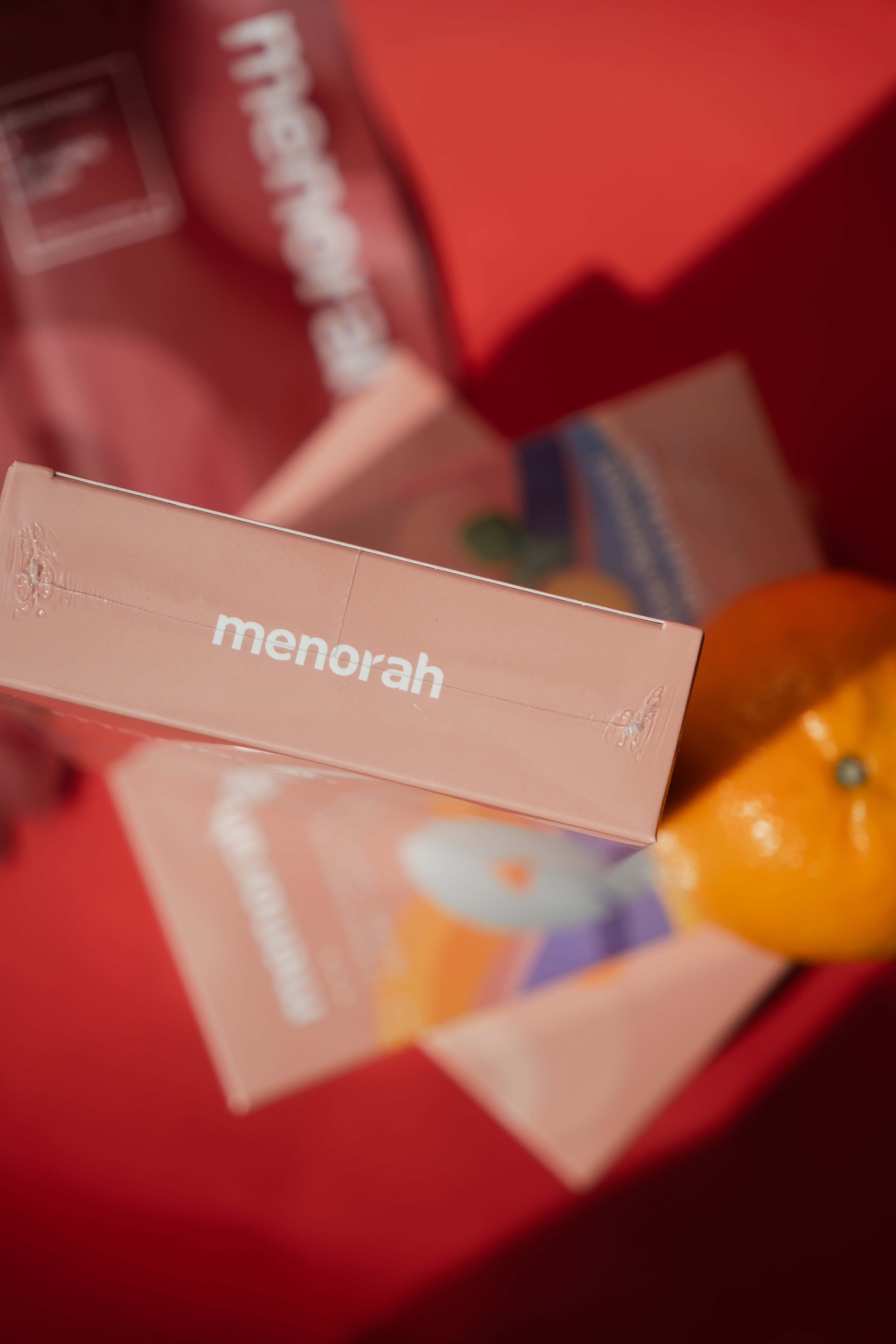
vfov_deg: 30.1
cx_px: 448
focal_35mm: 67
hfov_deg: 20.3
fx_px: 2501
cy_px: 672
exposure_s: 1/4000
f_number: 2.8
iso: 100
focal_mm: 44.6
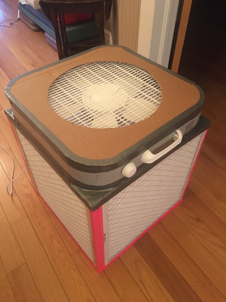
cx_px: 113
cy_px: 151
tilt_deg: -47.6
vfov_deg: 61.7
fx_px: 252
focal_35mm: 29
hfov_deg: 48.2
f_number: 2.2
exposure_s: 1/15
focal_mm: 4.15
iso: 320
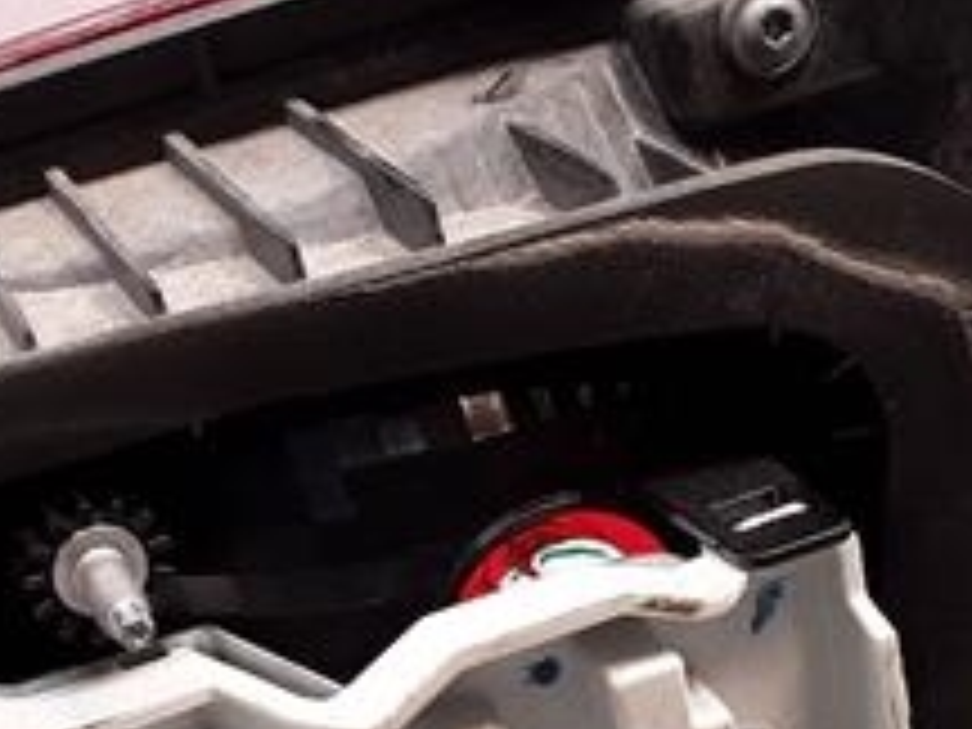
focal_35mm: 83
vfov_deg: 17.6
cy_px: 598
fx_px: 2331
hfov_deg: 23.3
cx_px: 256
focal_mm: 2.91
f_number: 1.9
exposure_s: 1/50
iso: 64
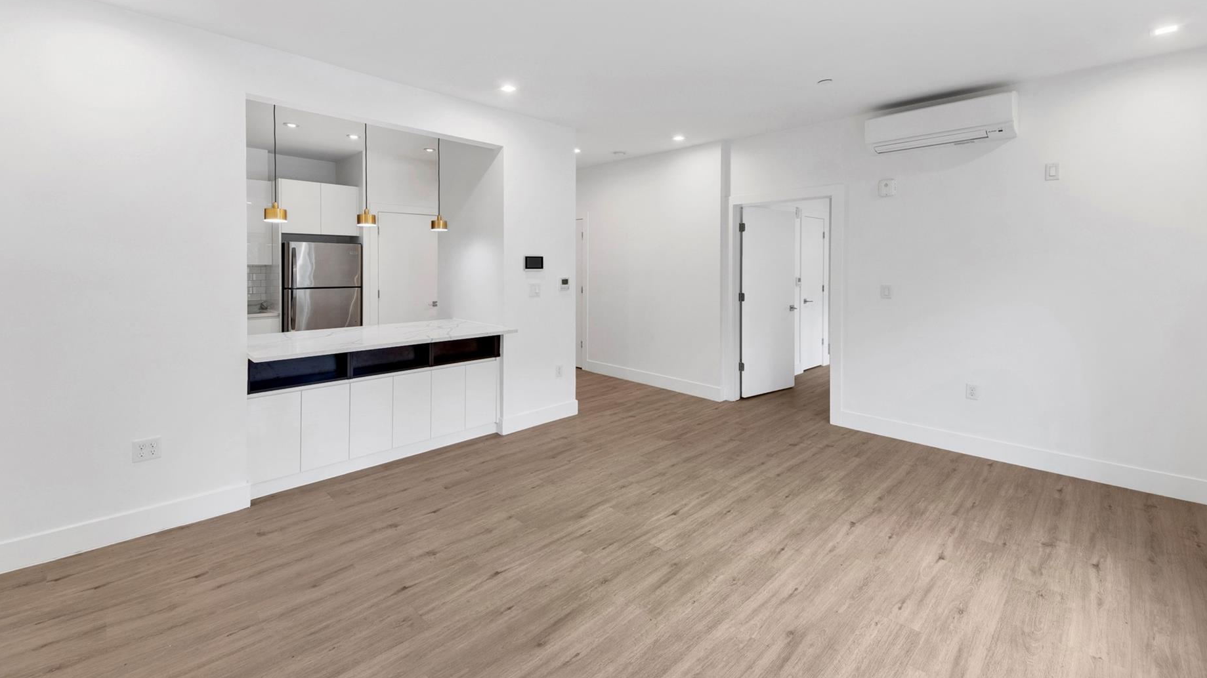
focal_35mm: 14
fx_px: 448
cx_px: 555
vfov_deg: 73.2
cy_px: 261
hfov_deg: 106.6
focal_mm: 8
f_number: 8
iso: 100
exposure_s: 1/2
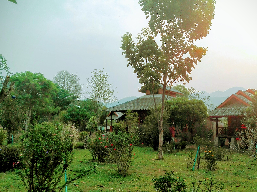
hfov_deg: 53.8
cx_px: 147
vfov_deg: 41.6
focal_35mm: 34
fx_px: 252
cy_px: 115
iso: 100
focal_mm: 3.79
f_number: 2
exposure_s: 1/569
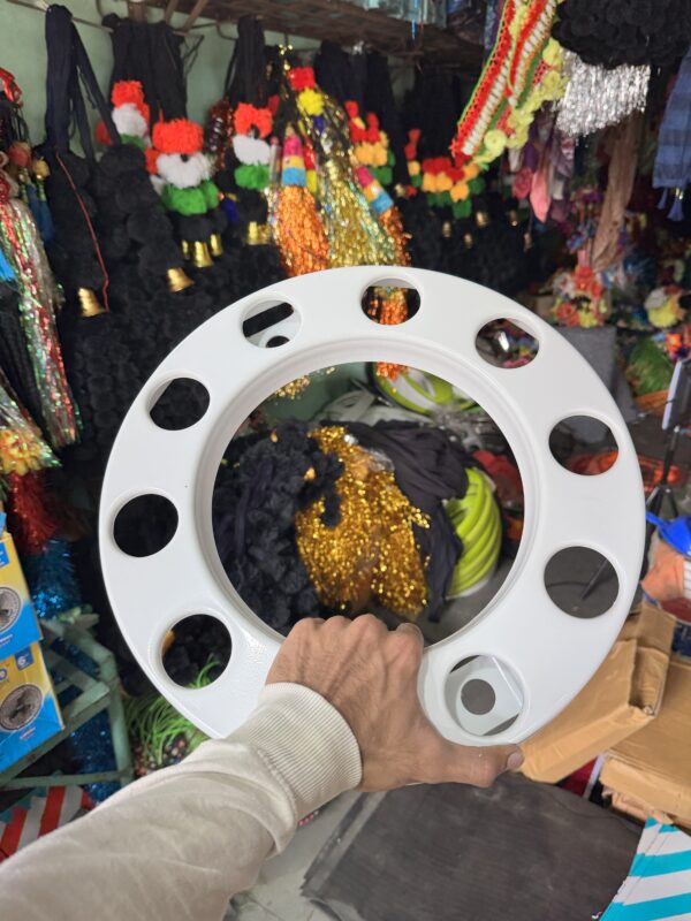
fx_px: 639
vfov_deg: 71.6
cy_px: 460
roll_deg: -0.9
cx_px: 346
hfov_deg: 56.8
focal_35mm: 24
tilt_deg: -24.8
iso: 125
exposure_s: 1/100
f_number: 1.78
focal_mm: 6.76
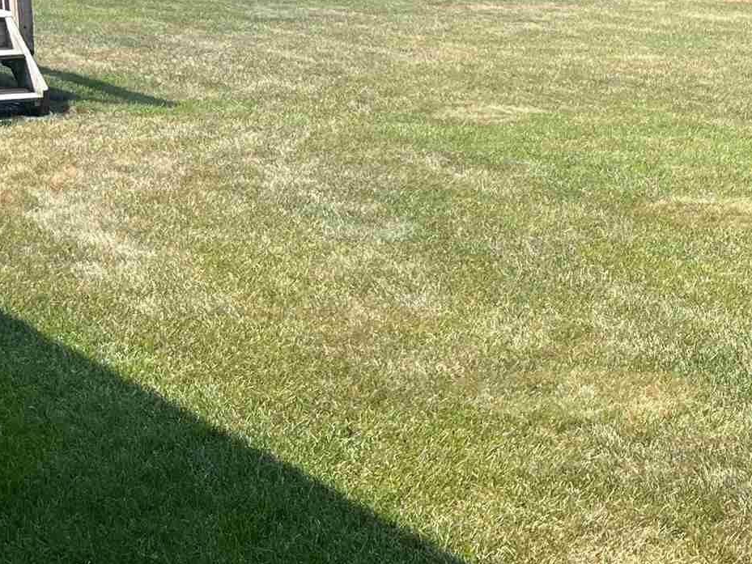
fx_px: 1869
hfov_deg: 22.1
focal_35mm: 86
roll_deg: -0.2
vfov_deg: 17.1
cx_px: 698
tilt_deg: -9.8
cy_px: 203
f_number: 1.5
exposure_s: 1/1869
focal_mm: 5.7
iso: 50
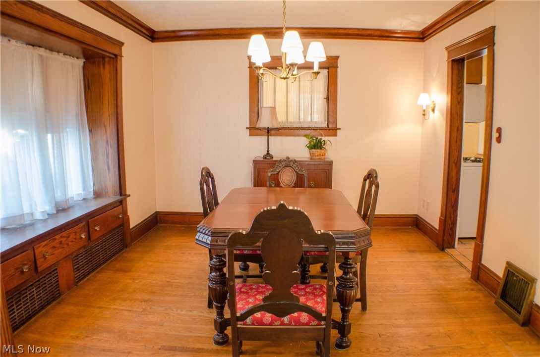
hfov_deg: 57.3
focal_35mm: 33
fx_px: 494
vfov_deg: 39.8
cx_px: 270
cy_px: 178
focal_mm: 22
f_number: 4
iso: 900
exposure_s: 1/30
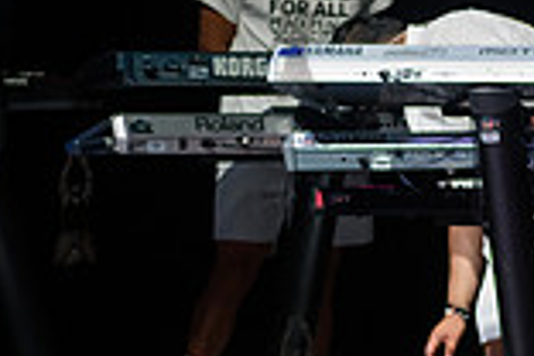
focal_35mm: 742
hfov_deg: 2.8
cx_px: 736
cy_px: 204
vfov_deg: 1.9
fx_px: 11005
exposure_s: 1/250
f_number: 4
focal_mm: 200
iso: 4000
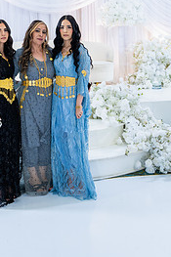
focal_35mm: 48
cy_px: 51
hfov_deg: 27.7
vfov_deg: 39.5
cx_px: 45
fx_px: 342
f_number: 3.2
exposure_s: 1/160
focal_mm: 28
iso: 640
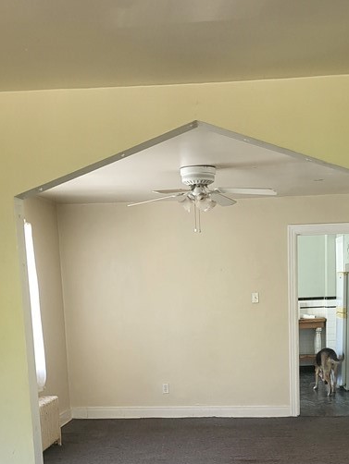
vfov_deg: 33.9
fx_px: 712
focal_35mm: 53
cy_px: 429
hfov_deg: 27.5
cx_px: 177
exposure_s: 1/40
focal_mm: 5.4
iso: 200
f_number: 1.8
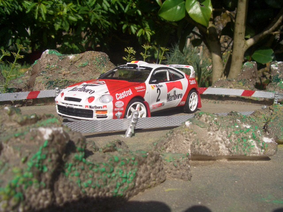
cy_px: 106
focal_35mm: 35
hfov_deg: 52.6
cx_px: 142
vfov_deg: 40.7
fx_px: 286
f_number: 4.3
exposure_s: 1/800
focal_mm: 5.8
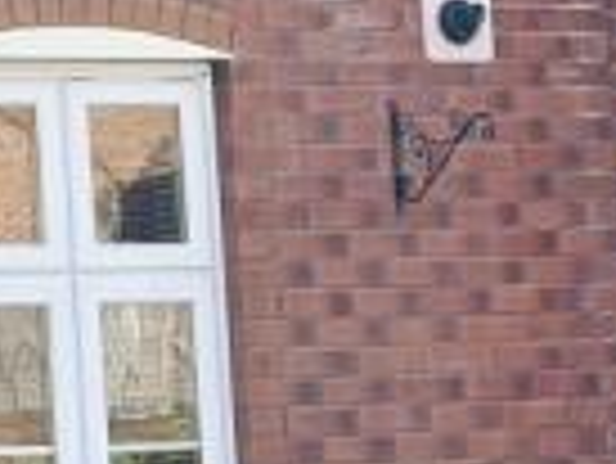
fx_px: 3455
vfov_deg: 7.4
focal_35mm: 194
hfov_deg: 9.4
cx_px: -683
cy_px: -410
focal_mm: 5.96
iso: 50
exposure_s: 1/1667
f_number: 1.6
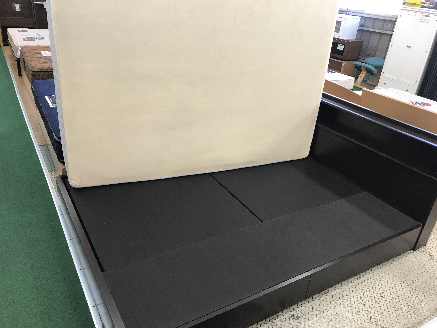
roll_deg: -5.9
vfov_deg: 49.7
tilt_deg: -26.2
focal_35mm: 28
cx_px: 218
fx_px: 353
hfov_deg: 63.4
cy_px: 164
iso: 40
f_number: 1.8
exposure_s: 1/25
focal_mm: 3.99
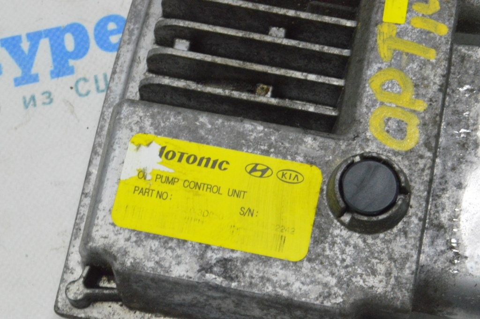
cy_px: 160
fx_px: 1099
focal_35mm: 82
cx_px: 240
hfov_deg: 24.6
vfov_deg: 16.5
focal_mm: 55
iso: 6400
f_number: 20
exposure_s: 1/20
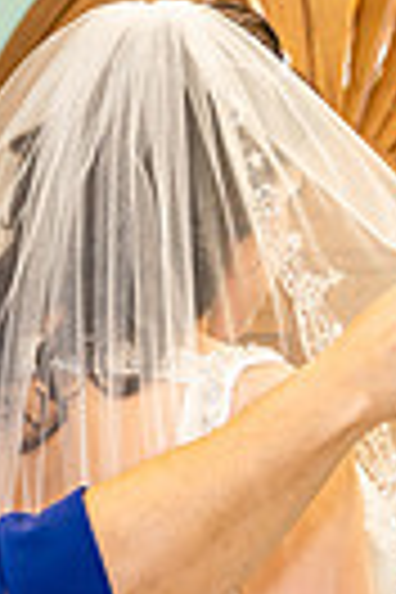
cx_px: -158
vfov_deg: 17.1
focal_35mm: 119
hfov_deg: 11.2
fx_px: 1963
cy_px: 428
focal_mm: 35
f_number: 2.8
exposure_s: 1/125
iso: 640
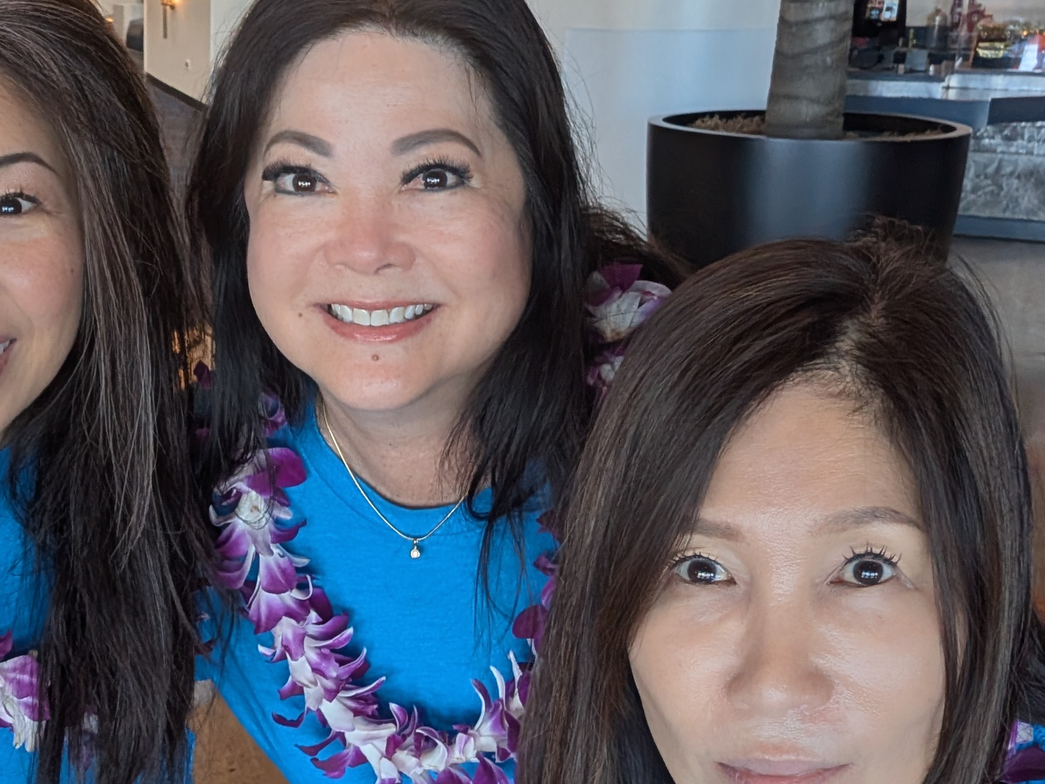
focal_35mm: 44
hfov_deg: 39.6
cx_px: 90
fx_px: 1328
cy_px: 399
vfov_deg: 32.9
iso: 301
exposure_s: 1/120
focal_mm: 2.74
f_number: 2.2
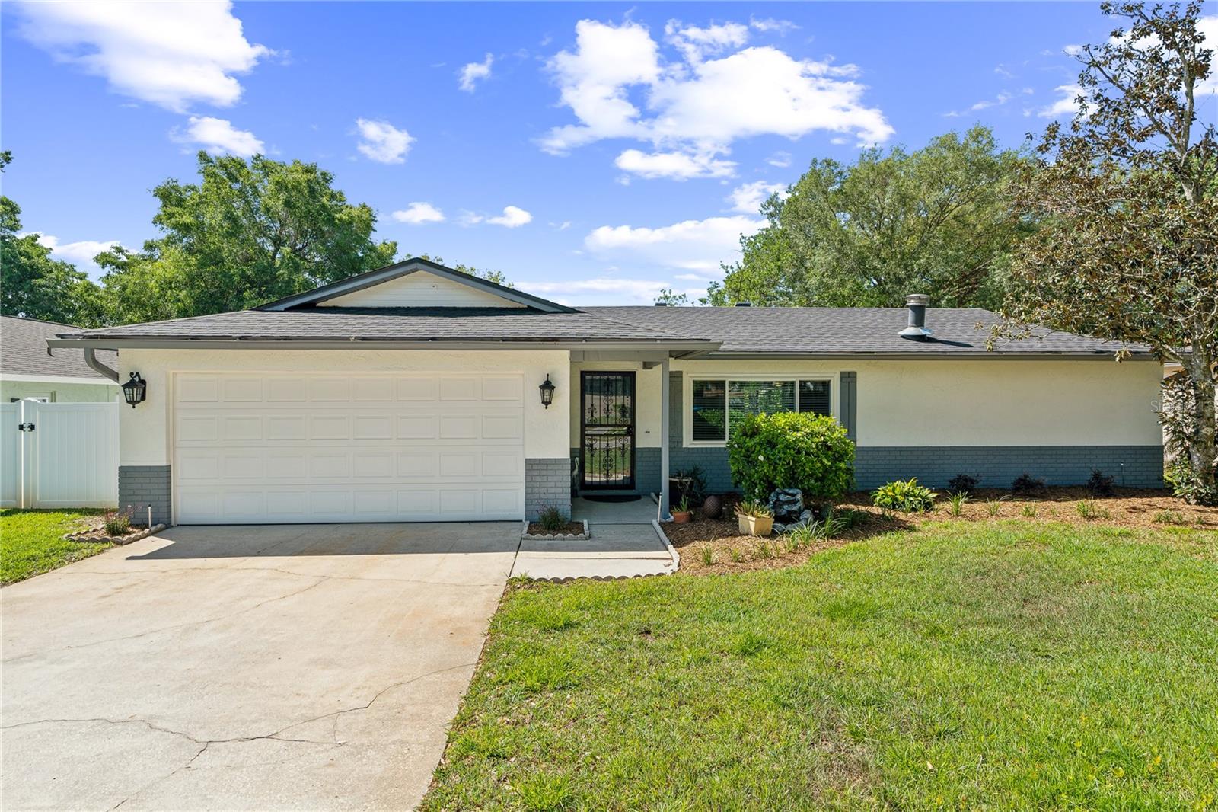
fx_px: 643
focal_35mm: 19
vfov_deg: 64.5
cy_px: 406
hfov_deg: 86.9
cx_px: 609
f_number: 9
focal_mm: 19
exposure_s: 1/100
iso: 100
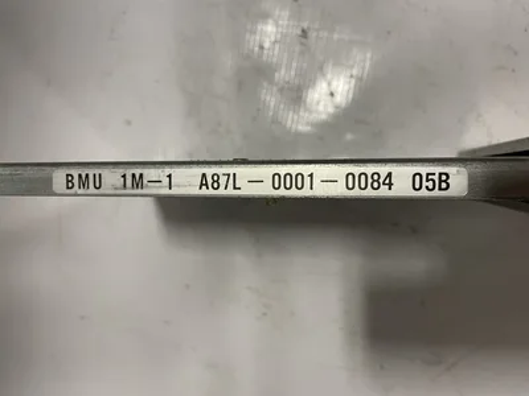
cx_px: 264
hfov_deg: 67.3
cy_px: 198
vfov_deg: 53.1
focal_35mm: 26
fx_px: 397
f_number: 1.6
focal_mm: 4.2
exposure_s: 1/60
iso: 100
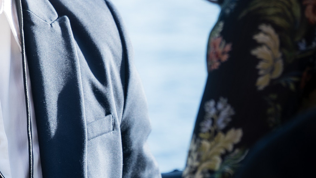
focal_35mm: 298
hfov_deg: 7.2
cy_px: -105
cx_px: -40
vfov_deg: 4.1
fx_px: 2498
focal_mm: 70
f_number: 4
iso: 100
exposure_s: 1/200
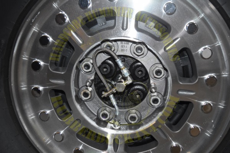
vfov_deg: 34.2
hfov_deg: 49.6
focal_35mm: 39
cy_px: 76
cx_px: 115
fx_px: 249
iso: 2200
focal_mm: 26
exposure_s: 1/60
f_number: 4
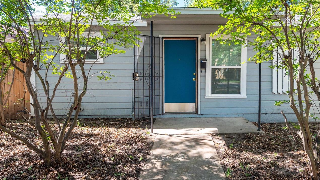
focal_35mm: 27
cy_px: 85
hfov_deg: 69.4
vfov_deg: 42.9
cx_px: 185
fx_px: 229
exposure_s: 1/250
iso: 280
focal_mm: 16
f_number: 8
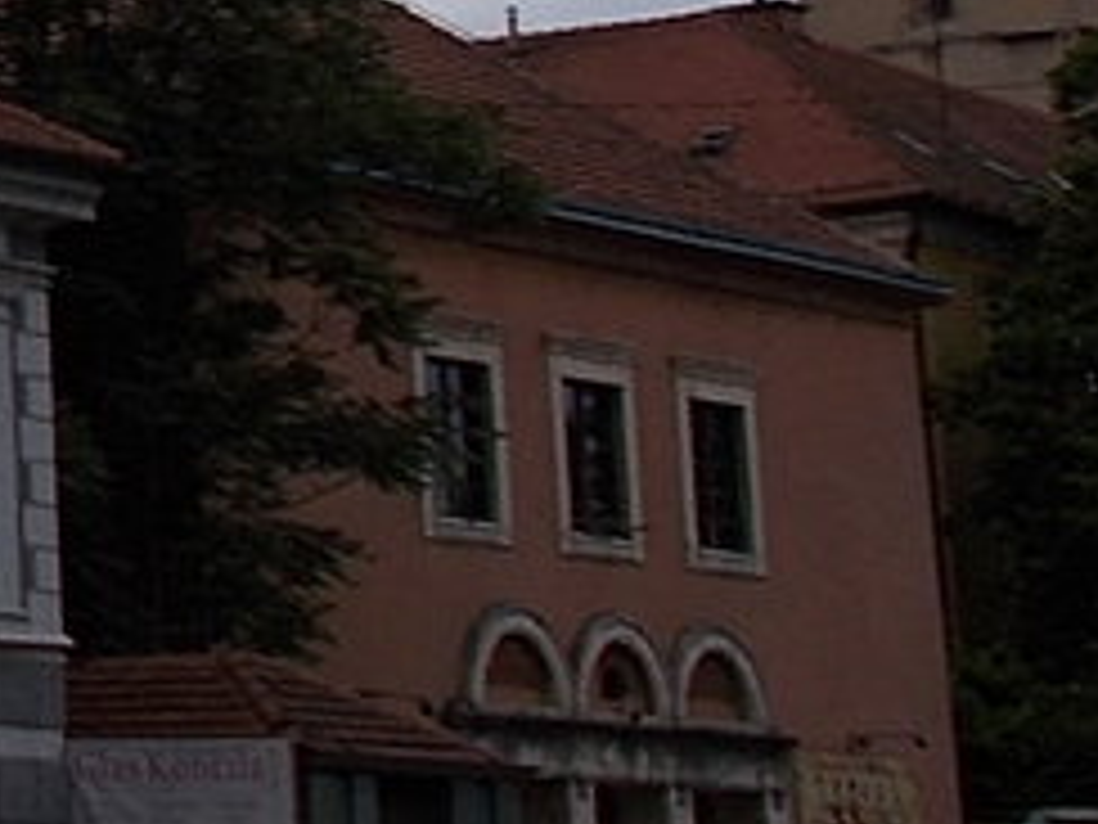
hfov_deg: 10.7
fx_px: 5297
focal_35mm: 167
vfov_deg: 8.7
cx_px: -1224
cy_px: -284
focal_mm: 6
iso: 80
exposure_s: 1/200
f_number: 9.2
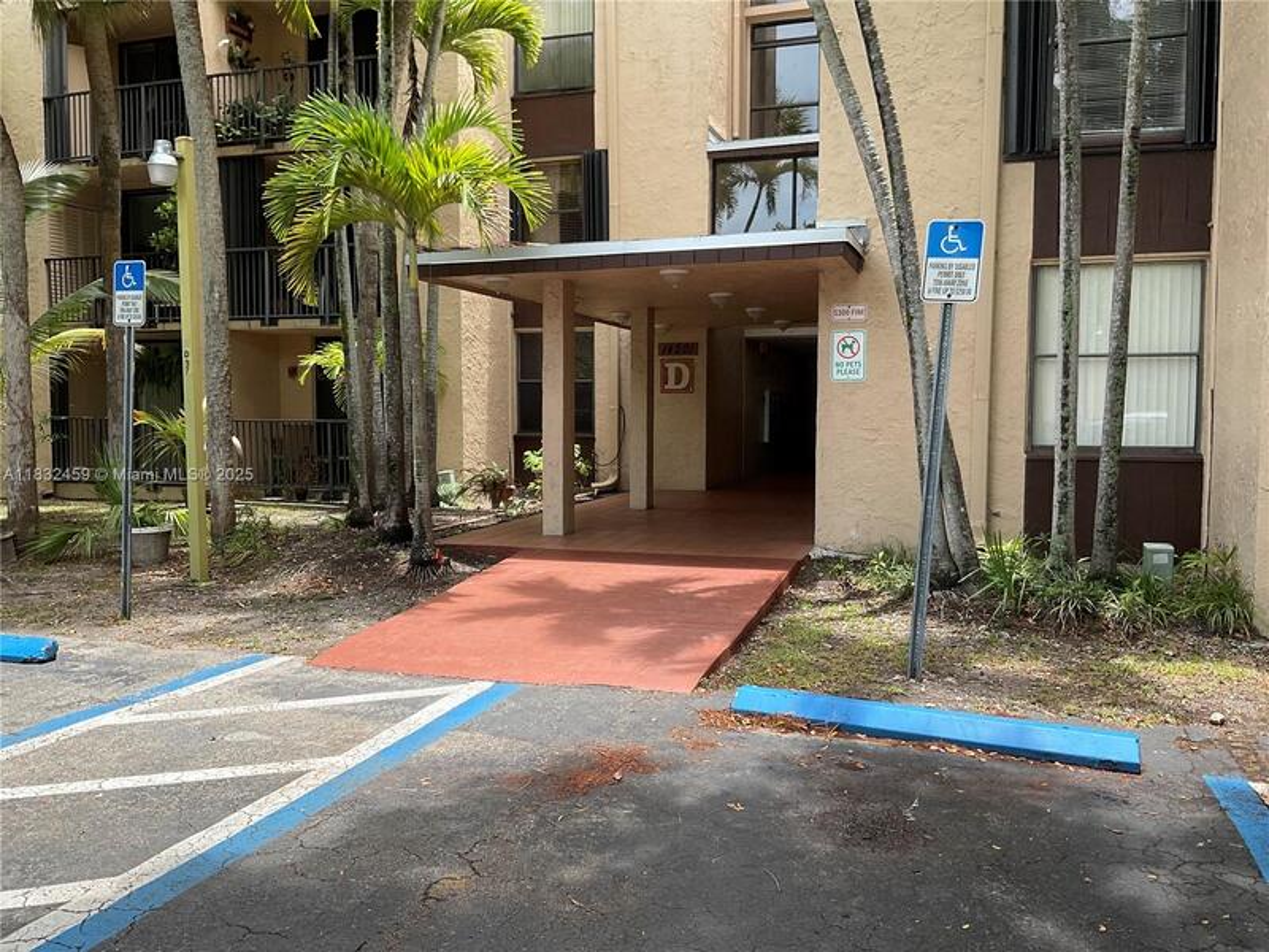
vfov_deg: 48.2
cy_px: 476
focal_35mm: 29
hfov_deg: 61.7
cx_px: 634
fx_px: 1063
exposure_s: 1/962
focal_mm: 3
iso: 16
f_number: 1.8
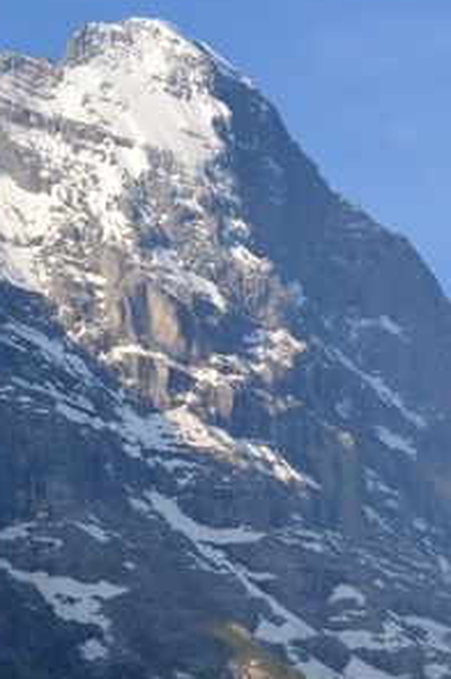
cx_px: 625
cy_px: 503
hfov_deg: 8.7
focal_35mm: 155
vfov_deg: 13.2
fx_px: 2919
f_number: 11
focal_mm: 42
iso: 400
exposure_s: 1/400
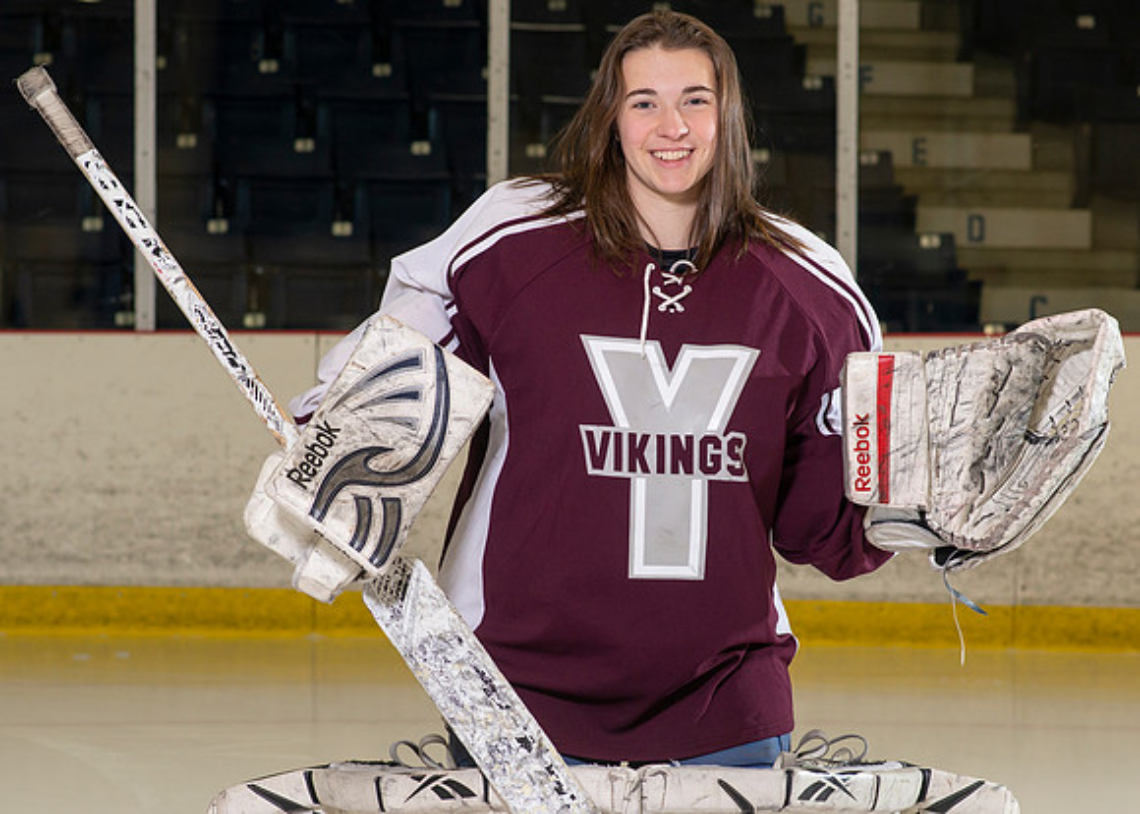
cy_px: 493
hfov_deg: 15.5
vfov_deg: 11.1
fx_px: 4179
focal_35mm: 129
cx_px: 585
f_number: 6.3
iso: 800
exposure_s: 1/100
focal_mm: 85
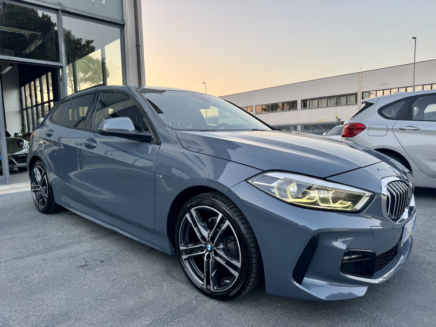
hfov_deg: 71.6
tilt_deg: -5.2
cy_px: 164
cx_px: 218
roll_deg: +2.1
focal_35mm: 24
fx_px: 302
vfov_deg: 56.8
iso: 64
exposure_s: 1/163
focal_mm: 6.76
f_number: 1.78
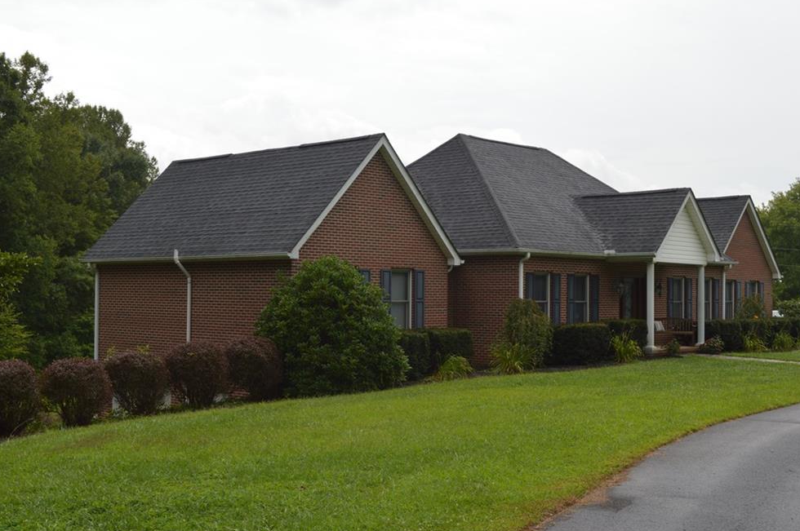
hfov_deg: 42.0
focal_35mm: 47
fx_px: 1043
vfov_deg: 28.6
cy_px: 268
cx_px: 392
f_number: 9
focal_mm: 30
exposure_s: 1/200
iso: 100
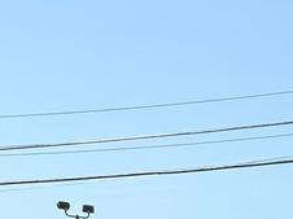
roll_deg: +0.6
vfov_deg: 9.7
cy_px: 507
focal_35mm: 136
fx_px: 1150
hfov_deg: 10.9
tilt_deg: -5.0
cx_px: 821
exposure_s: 1/4673
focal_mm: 6.76
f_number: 1.78
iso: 80
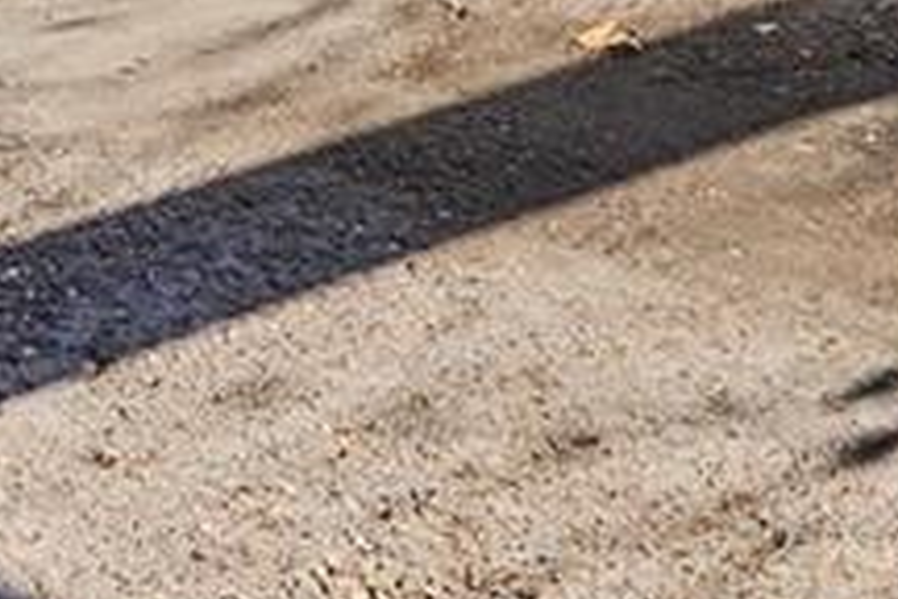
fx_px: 3143
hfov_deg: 15.5
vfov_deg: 9.6
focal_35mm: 126
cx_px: -237
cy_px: -857
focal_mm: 17
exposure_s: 1/1000
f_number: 10
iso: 400
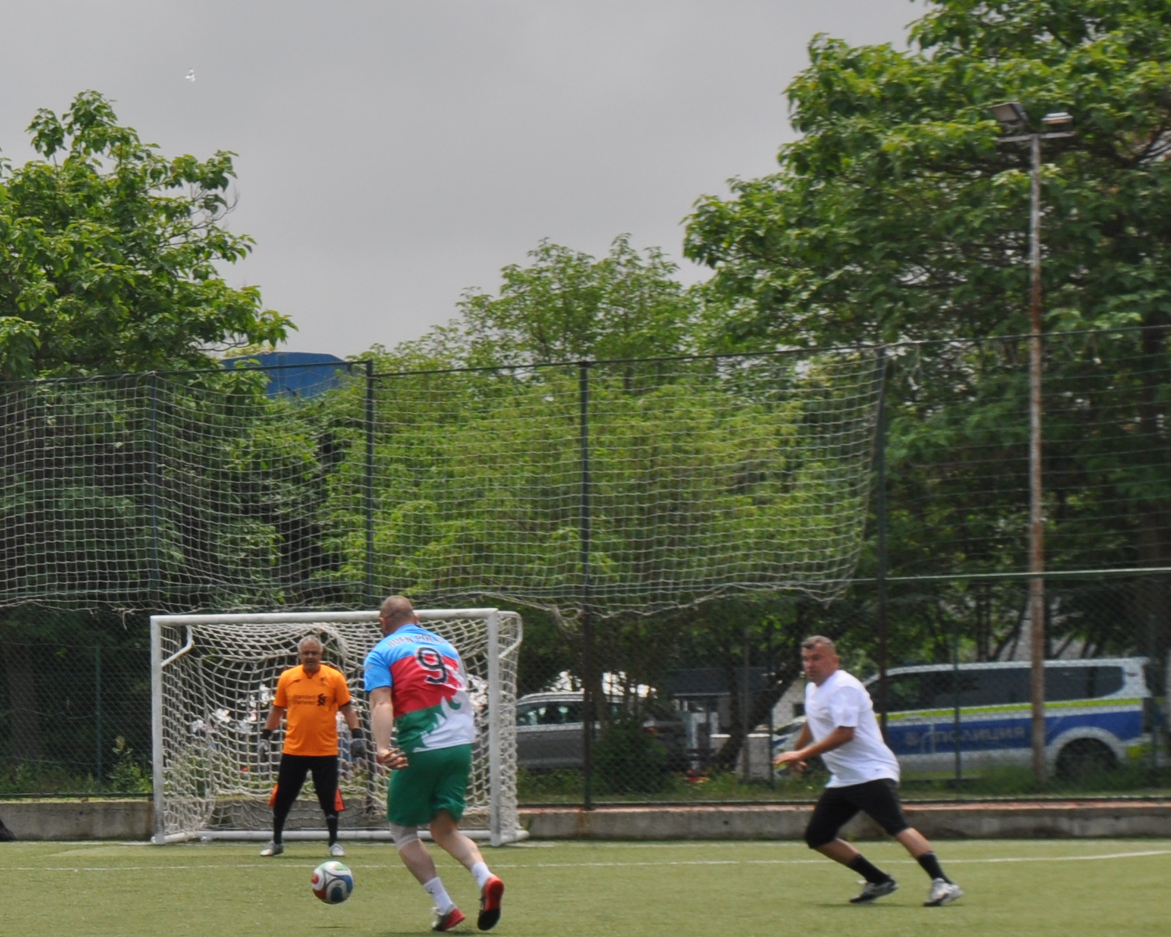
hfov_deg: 14.1
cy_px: 780
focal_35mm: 132
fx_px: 4583
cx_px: -300
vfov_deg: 11.6
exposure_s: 1/320
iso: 200
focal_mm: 35
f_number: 9
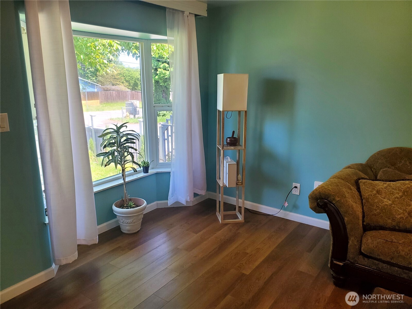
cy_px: 154
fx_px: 309
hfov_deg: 67.3
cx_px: 206
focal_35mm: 26
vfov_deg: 53.1
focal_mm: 4.3
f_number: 2.4
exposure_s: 1/71
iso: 80
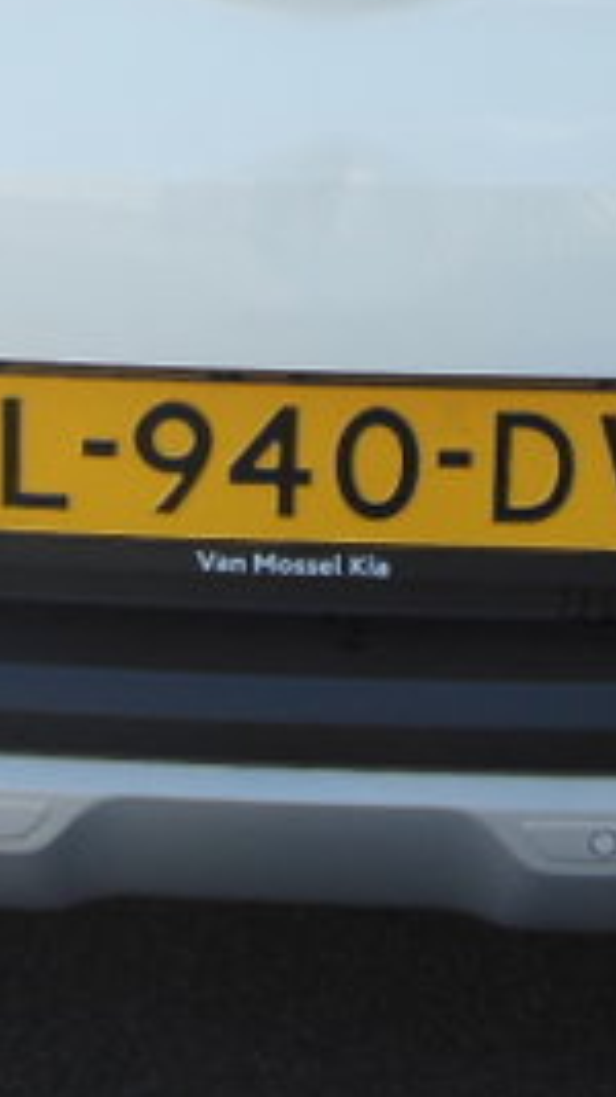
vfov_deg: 23.0
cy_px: 86
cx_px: 238
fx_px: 2616
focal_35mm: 90
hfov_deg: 13.4
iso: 125
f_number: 3.3
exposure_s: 1/400
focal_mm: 5.2
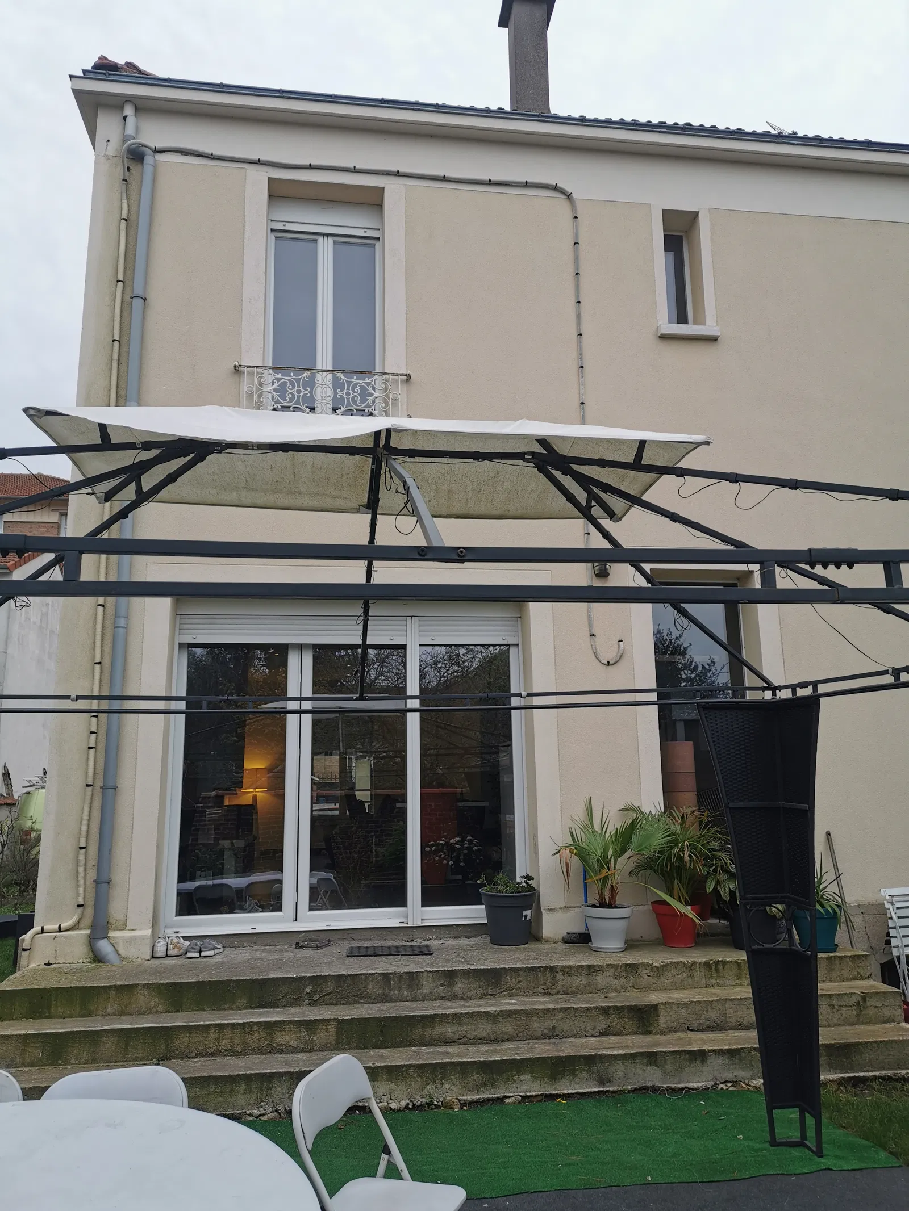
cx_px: 454
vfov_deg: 65.3
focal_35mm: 27
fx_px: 945
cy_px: 606
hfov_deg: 51.4
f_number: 1.8
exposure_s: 1/464
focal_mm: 5.58
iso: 50
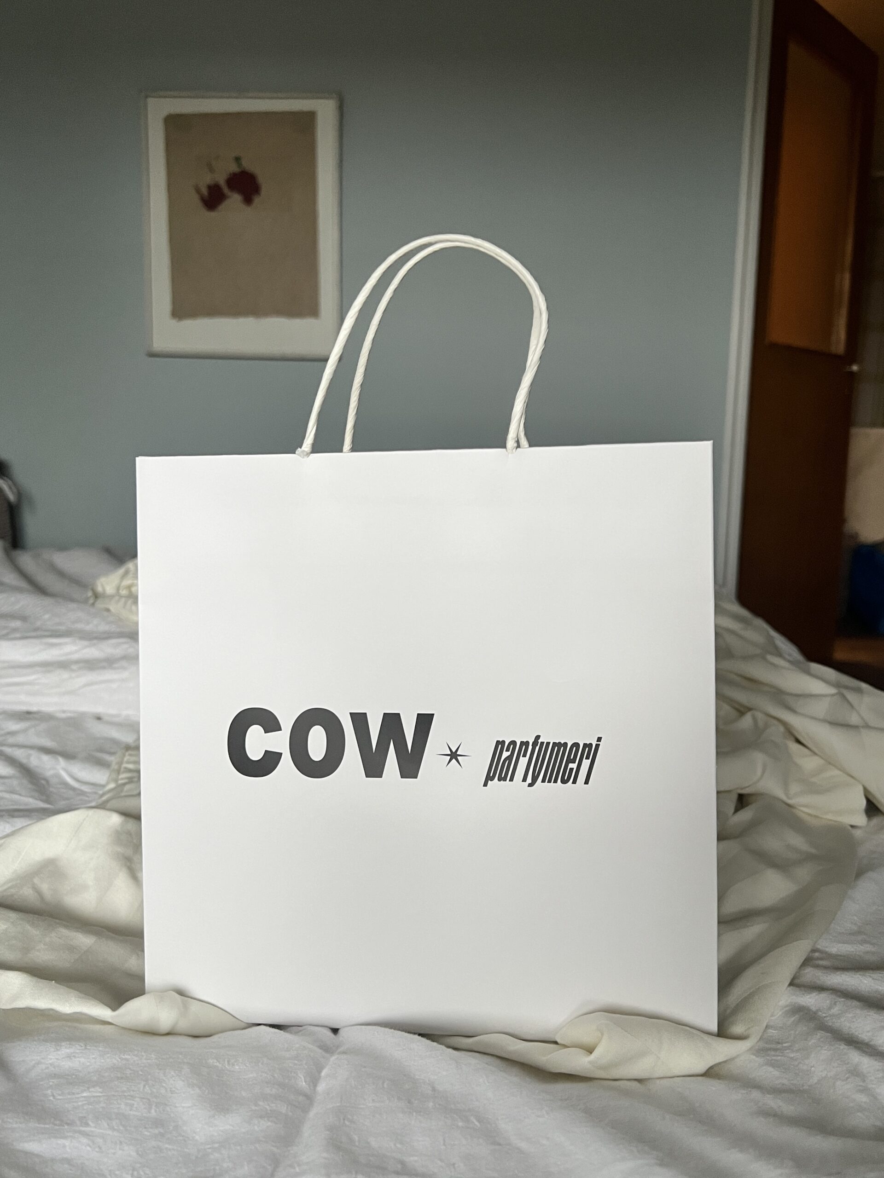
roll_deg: +0.3
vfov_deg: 67.3
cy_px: 589
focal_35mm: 26
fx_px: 885
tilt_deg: -7.0
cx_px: 442
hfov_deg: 53.1
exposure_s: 1/60
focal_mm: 5.7
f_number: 1.5
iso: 200
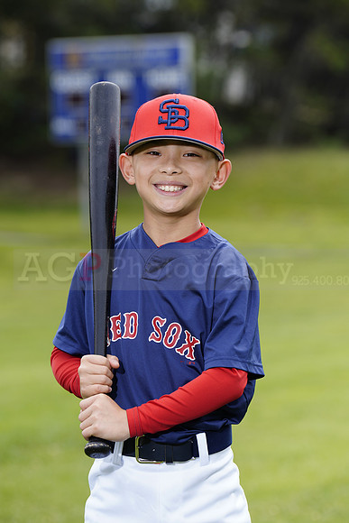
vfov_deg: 10.3
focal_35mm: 200
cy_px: 262
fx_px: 2906
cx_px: 174
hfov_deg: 6.9
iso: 100
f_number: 6.3
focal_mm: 200
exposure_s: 1/250
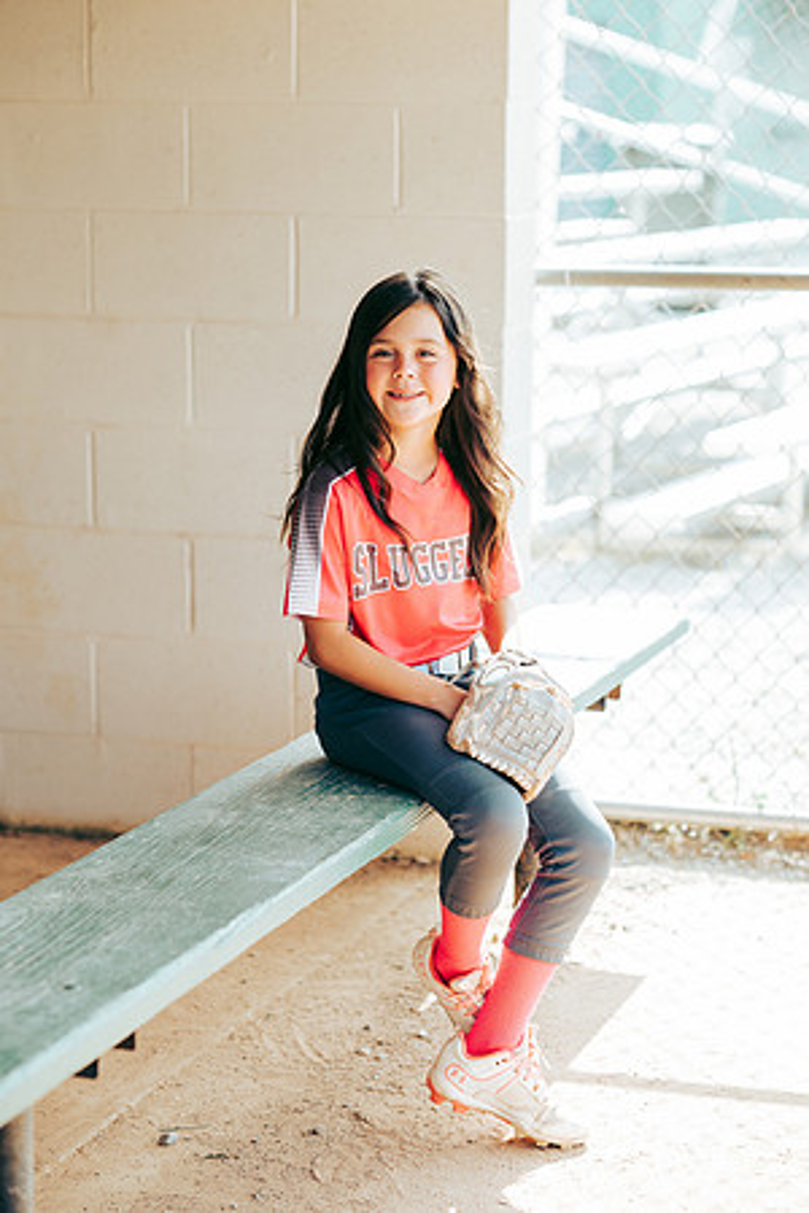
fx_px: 2865
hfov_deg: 16.1
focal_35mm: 85
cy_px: 606
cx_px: 404
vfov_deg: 23.9
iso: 160
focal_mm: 85
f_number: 2.8
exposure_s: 1/320
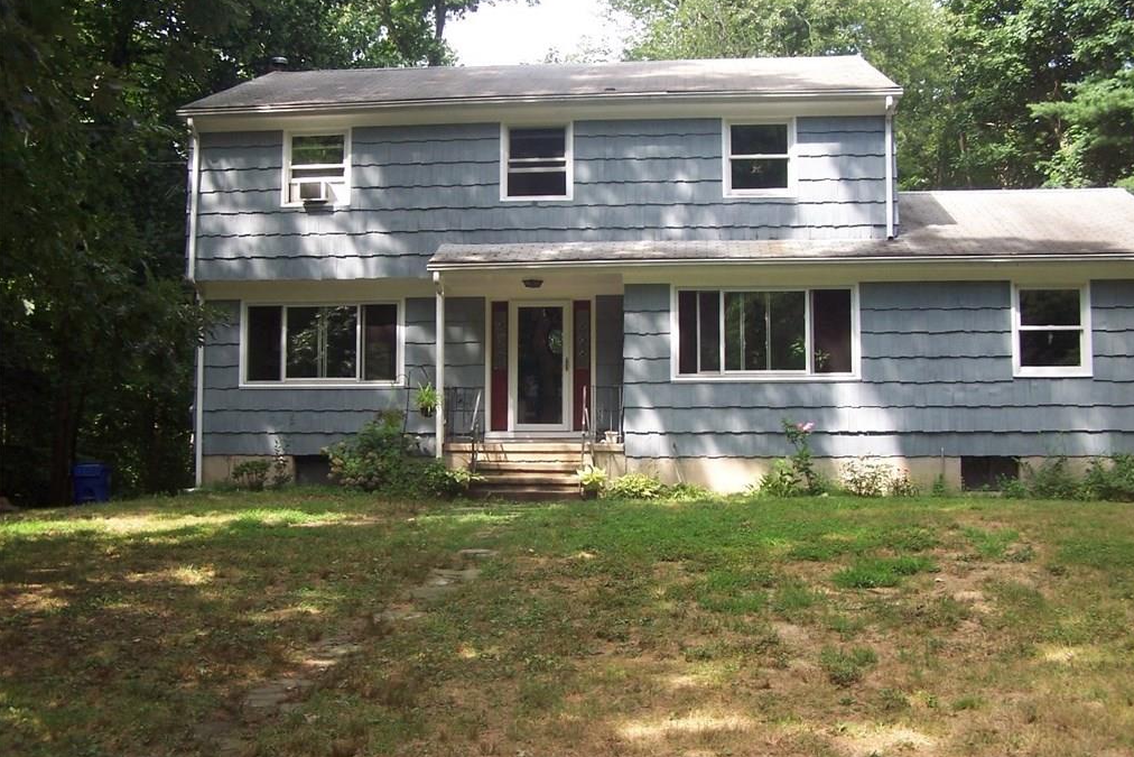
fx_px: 1260
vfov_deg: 33.4
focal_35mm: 40
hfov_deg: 48.5
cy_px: 348
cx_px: 570
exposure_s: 1/180
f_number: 2.8
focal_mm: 6.3
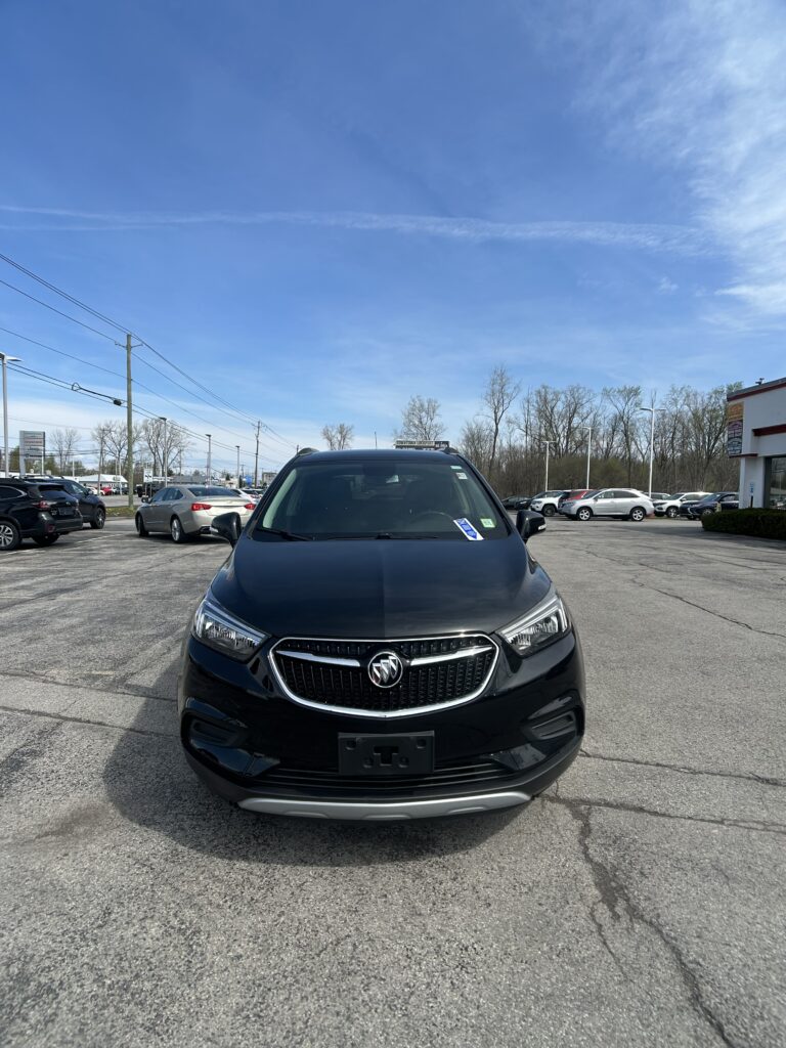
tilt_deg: -2.6
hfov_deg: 53.1
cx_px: 393
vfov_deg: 67.3
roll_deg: -0.2
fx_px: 787
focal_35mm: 26
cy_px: 524
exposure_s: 1/3968
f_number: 1.5
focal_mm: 5.7
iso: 50
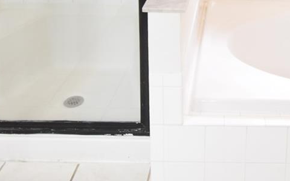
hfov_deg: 37.6
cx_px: 246
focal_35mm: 51
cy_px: -75
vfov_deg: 21.9
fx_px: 403
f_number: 3.5
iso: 1250
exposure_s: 1/60
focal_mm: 10
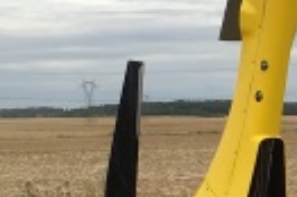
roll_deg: +1.4
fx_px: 1516
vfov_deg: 7.4
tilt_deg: -4.3
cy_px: 213
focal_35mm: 184
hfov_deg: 10.9
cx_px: 379
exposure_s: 1/2198
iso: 25
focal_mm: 4.15
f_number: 2.2
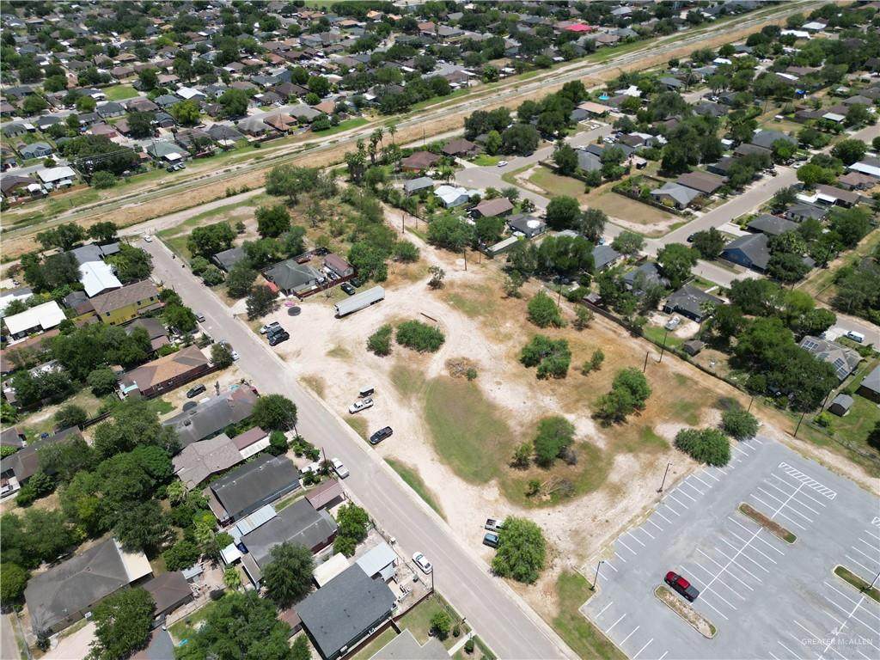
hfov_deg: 71.6
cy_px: 330
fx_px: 610
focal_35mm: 24
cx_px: 440
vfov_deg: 56.8
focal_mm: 6.72
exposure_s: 1/4000
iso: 140
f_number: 1.7
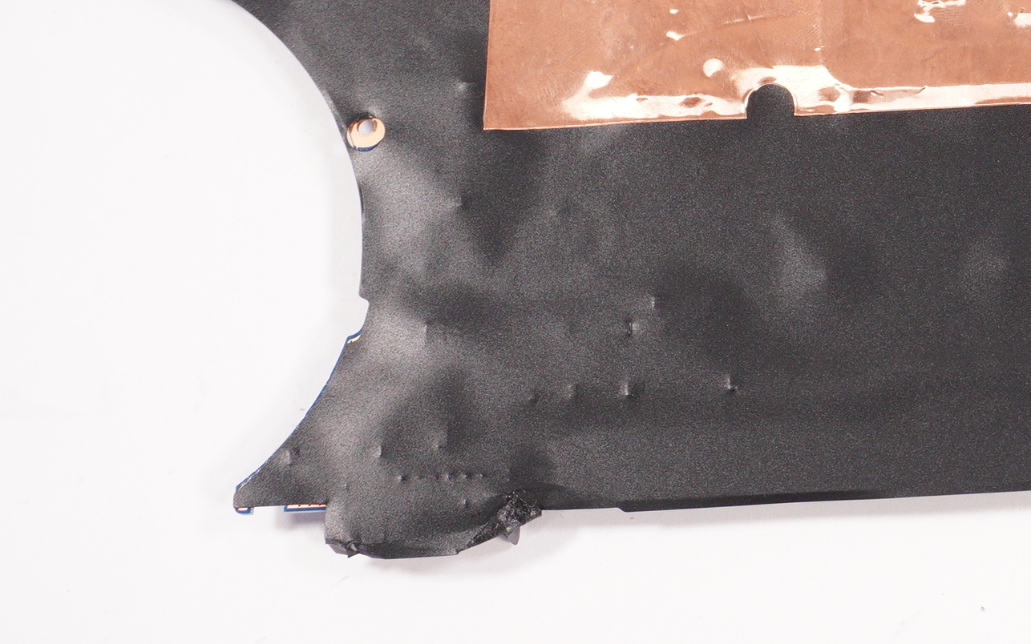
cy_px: 128
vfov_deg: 15.8
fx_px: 2310
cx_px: 1156
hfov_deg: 23.5
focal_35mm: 82
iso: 1000
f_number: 5.6
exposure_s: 1/250
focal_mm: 23
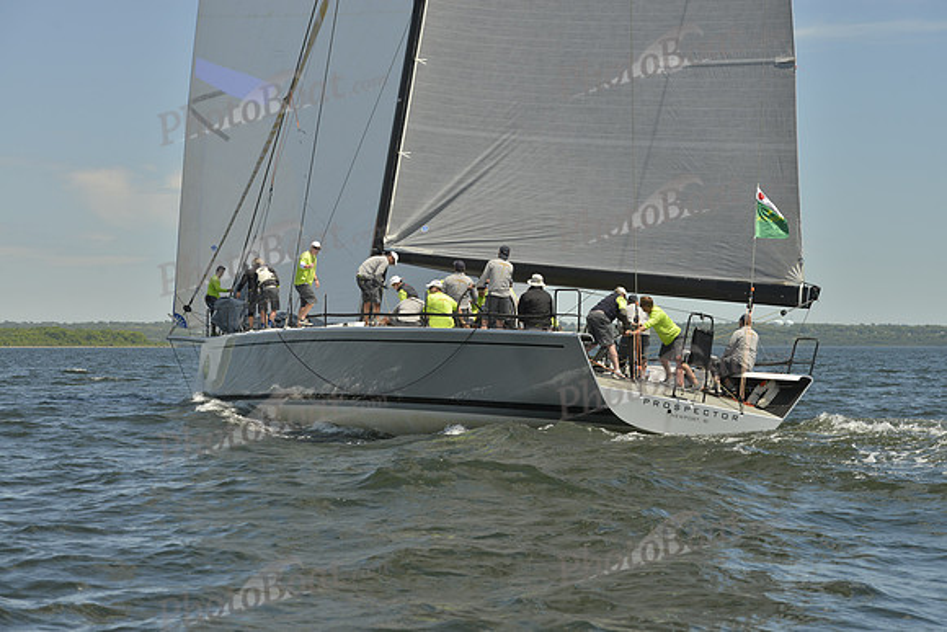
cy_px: 316
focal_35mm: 92
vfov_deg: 14.9
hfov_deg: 22.1
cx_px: 474
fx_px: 2421
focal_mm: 92
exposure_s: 1/1600
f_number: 7.1
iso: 280
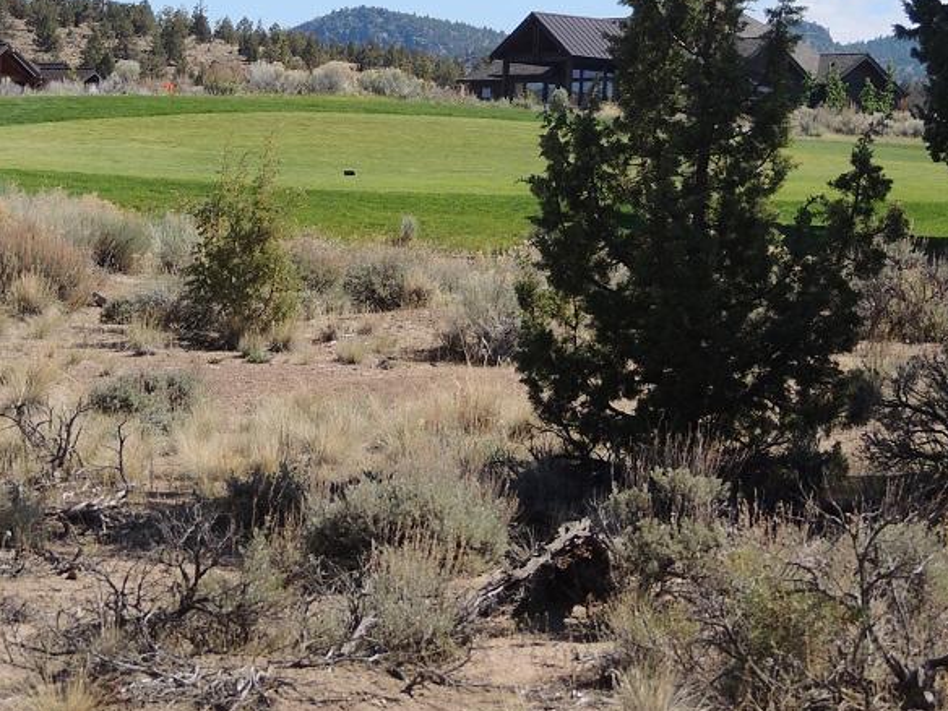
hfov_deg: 10.7
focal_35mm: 184
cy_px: 109
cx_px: 388
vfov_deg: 8.1
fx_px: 5039
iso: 100
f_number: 4.2
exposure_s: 1/640
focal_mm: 18.7
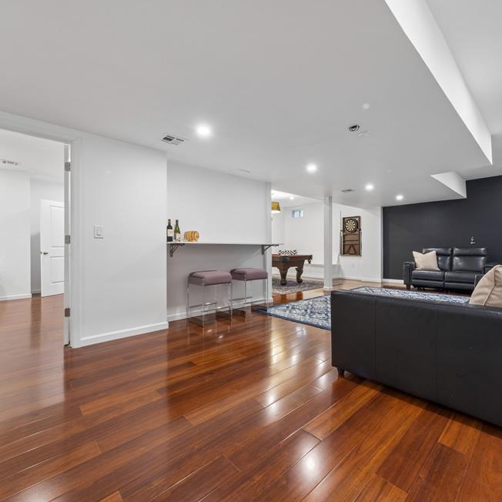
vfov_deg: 87.4
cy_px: 246
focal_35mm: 16
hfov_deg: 87.0
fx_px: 263
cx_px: 283
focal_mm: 8
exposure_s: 1/2.5
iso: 250
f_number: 9
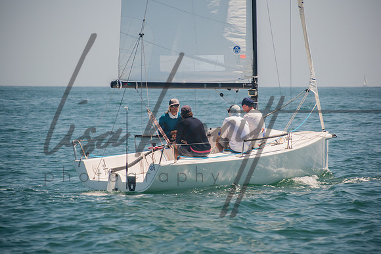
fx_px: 2403
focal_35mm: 227
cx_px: 190
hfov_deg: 9.1
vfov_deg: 6.1
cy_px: 127
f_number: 4.8
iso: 400
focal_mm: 145
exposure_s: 1/1000
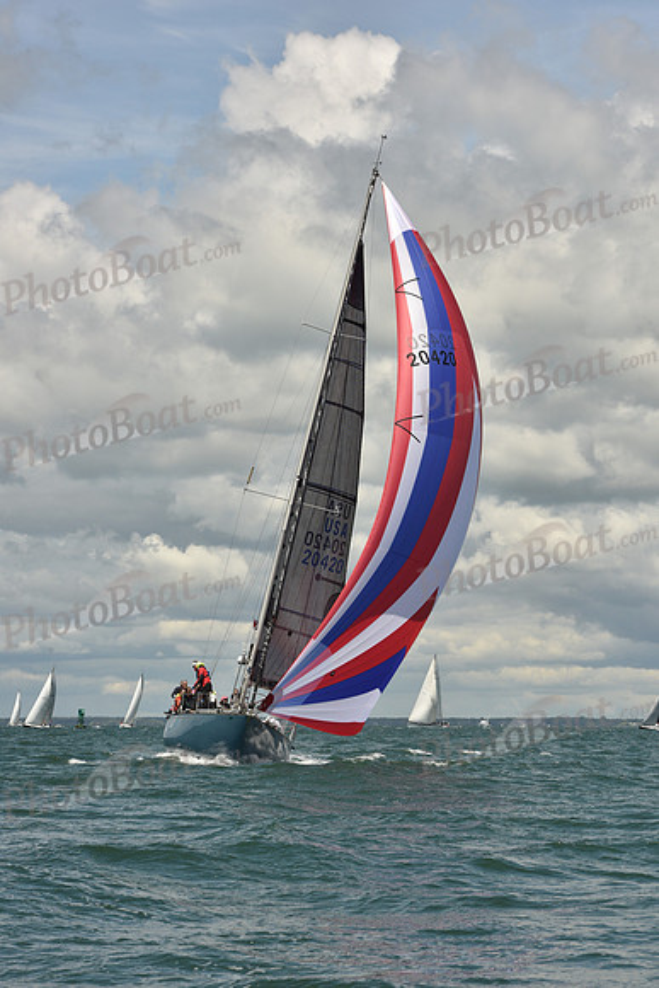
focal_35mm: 116
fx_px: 3183
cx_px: 330
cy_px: 494
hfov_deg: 11.8
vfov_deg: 17.6
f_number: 13
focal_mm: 116
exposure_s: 1/800
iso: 320
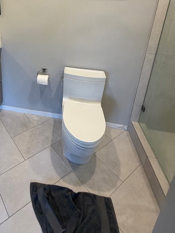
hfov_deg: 51.7
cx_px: 37
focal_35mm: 25
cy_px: 48
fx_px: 168
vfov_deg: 63.6
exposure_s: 1/60
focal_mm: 2.22
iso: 320
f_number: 2.2
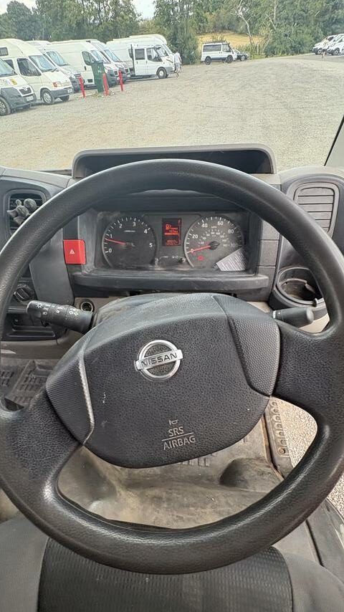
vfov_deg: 99.3
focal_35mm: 16
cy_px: 320
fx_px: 260
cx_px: 166
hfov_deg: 67.0
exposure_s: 1/143
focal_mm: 2.22
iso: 100
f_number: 2.2
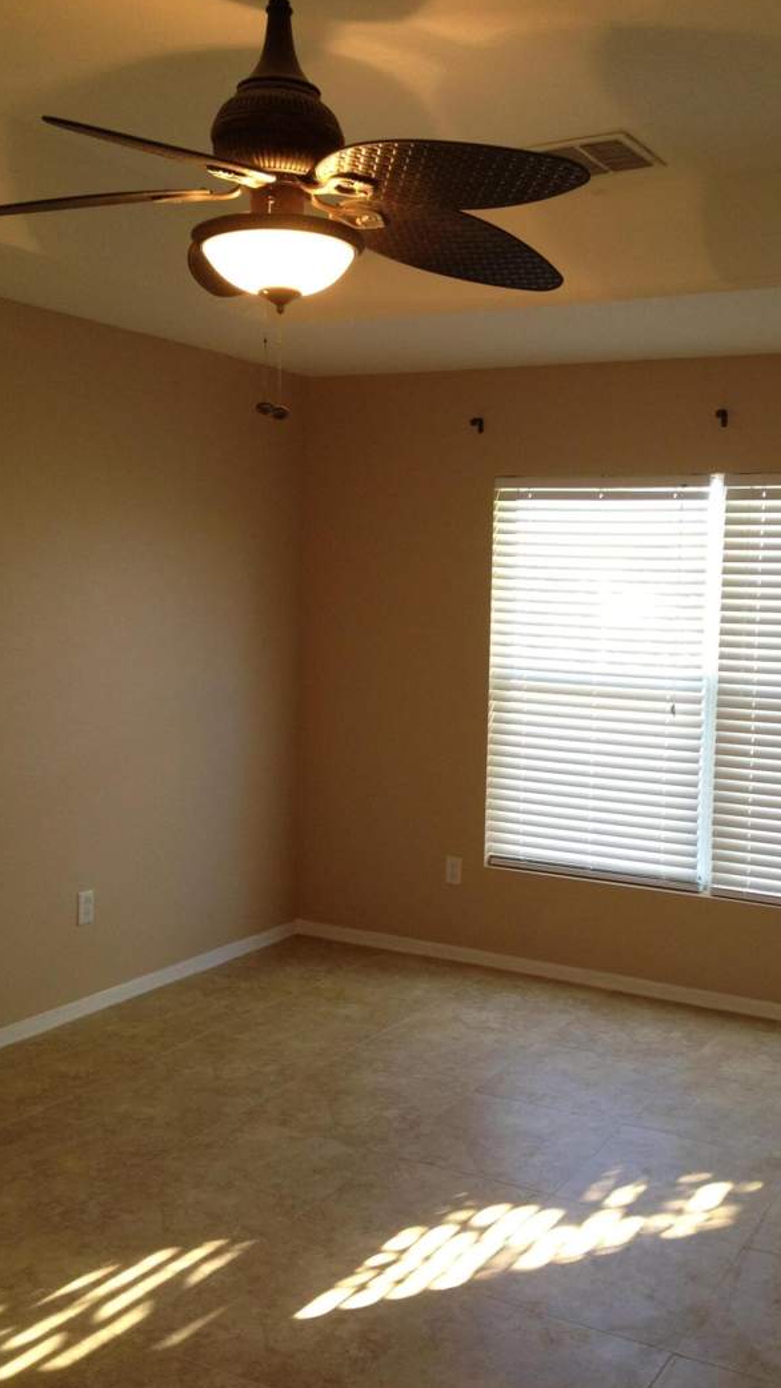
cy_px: 697
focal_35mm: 39
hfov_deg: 30.3
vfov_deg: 51.6
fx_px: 1436
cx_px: 505
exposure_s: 1/30
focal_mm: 4.28
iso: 80
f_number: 2.4
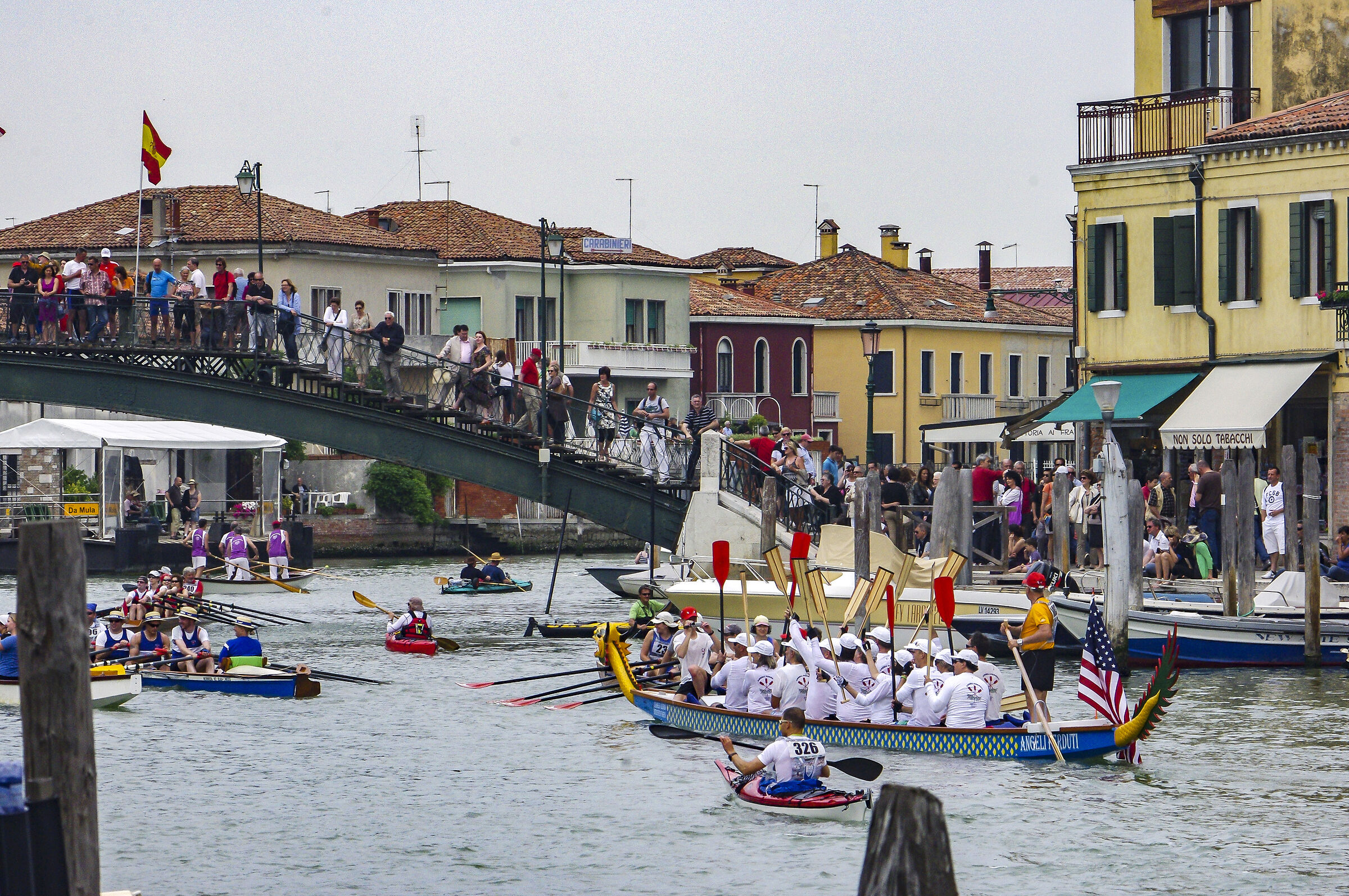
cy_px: 448
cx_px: 674
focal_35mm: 172
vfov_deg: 8.0
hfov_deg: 12.0
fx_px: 6437
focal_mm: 115
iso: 800
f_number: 13
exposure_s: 1/320
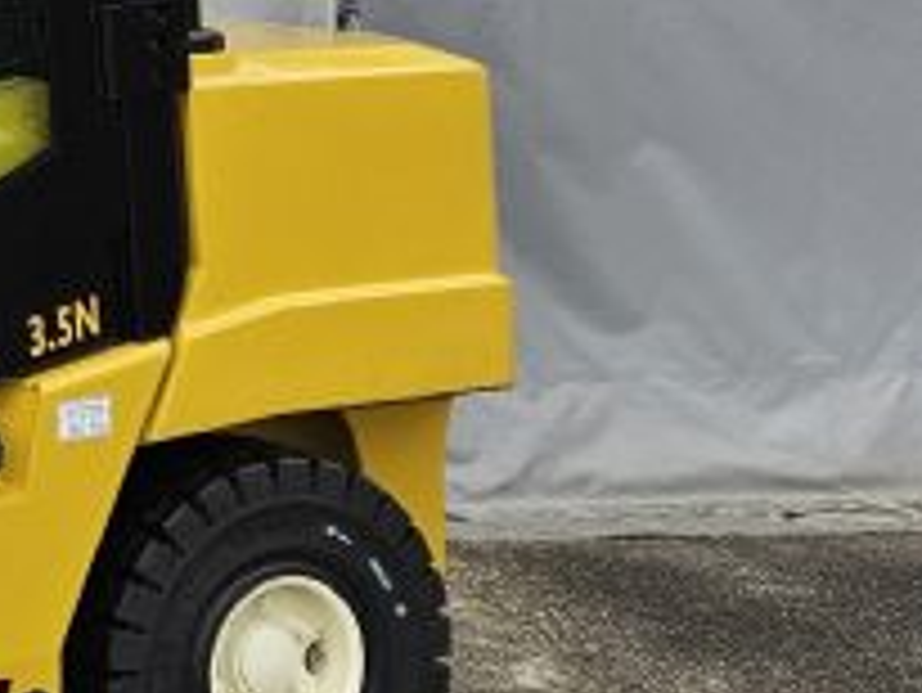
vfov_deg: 12.6
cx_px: -958
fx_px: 3065
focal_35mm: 115
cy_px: -86
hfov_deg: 14.2
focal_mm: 5.4
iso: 25
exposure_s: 1/401
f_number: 1.8
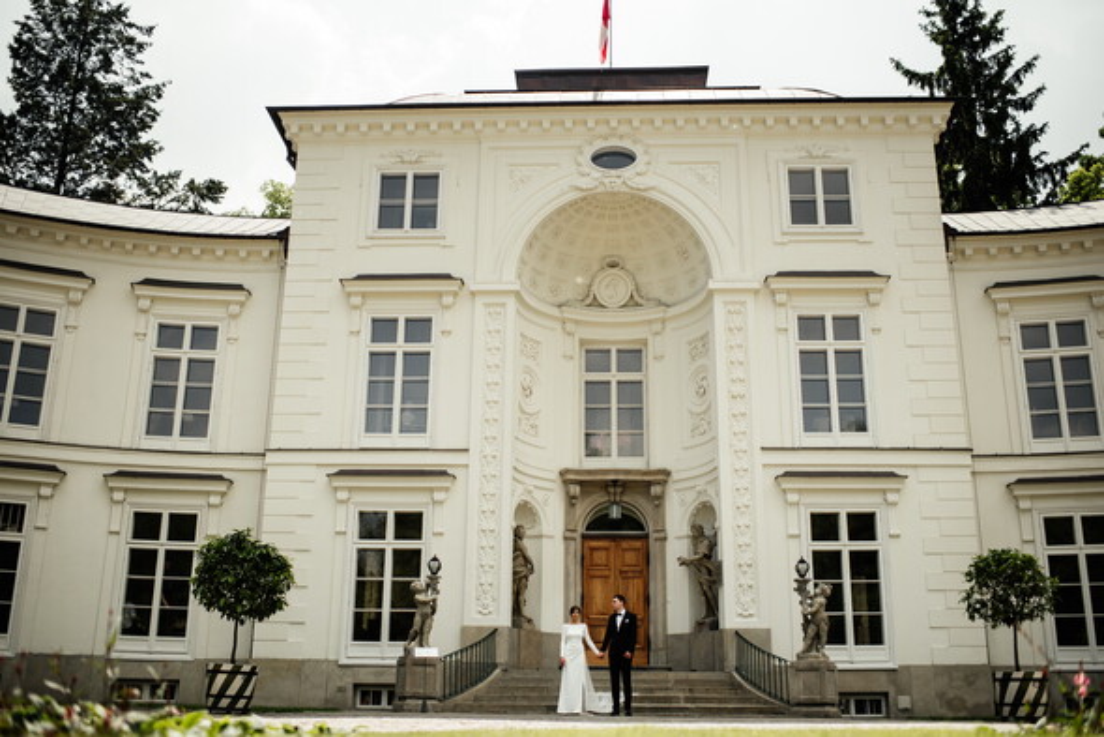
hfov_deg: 54.4
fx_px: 1074
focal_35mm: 35
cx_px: 552
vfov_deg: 37.9
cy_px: 368
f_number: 2.2
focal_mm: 35
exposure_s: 1/4000
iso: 100
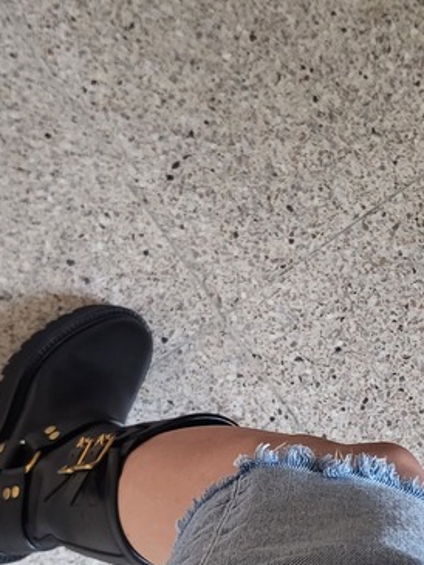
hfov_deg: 19.3
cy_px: 456
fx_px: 1240
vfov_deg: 25.2
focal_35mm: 76
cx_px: 302
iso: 200
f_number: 1.8
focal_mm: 4.25
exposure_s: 1/60
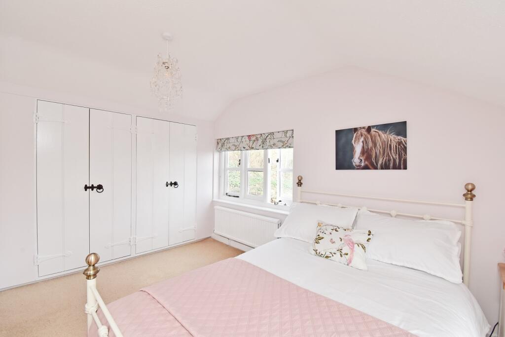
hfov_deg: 100.4
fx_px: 210
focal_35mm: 15
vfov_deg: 77.3
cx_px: 252
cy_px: 168
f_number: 13
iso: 400
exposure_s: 1/25
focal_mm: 10
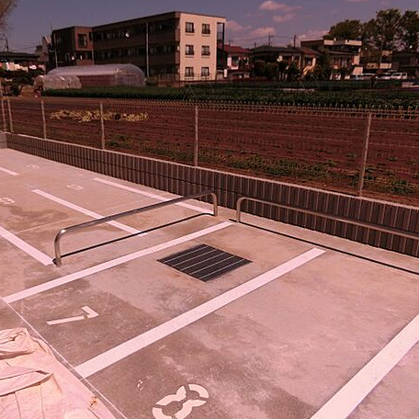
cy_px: 208
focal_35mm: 31
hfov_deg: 51.6
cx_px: 142
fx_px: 425
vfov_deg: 52.5
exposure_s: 1/1000
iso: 80
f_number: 7
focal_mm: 4.5
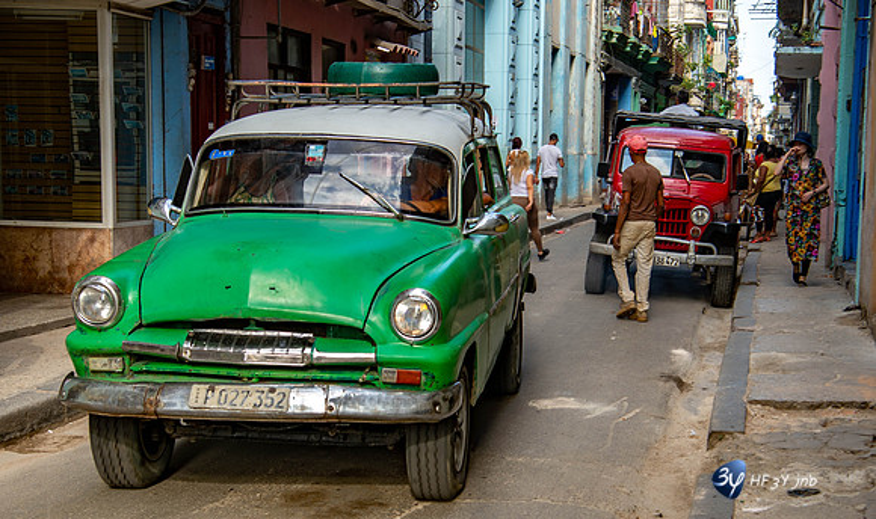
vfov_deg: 19.8
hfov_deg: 32.8
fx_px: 1485
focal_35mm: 63
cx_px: 502
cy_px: 331
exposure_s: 1/125
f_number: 5.6
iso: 100
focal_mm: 44
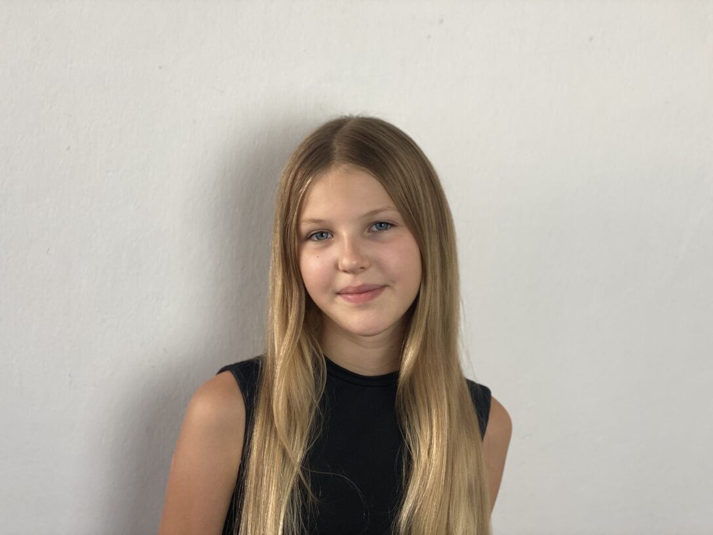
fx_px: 1071
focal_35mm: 52
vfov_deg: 28.0
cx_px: 356
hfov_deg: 36.8
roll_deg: -1.6
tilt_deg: -3.9
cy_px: 268
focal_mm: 6
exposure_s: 1/100
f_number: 2
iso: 80
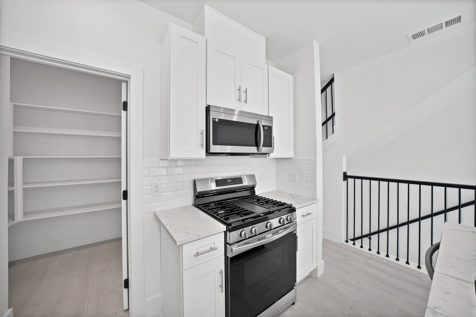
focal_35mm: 12
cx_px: 238
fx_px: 159
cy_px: 158
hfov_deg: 112.6
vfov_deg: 90.0
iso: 640
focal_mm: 12
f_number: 9
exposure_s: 1/10
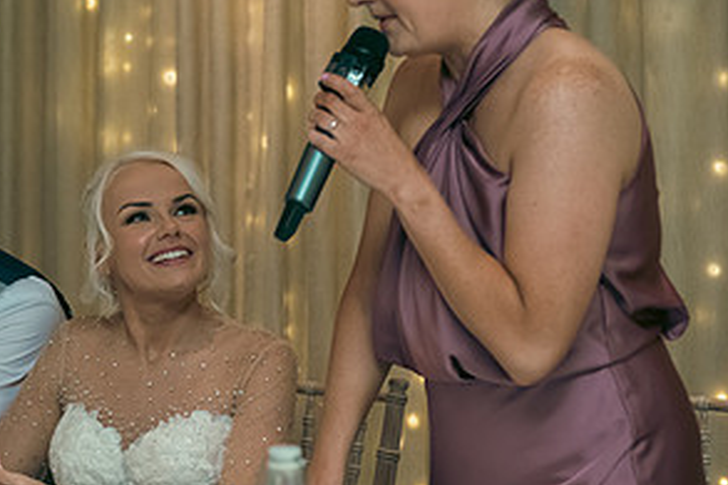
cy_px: 235
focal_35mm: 99
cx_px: 243
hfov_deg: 20.6
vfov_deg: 13.8
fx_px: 2001
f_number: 3.5
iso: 800
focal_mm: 50
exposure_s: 1/160
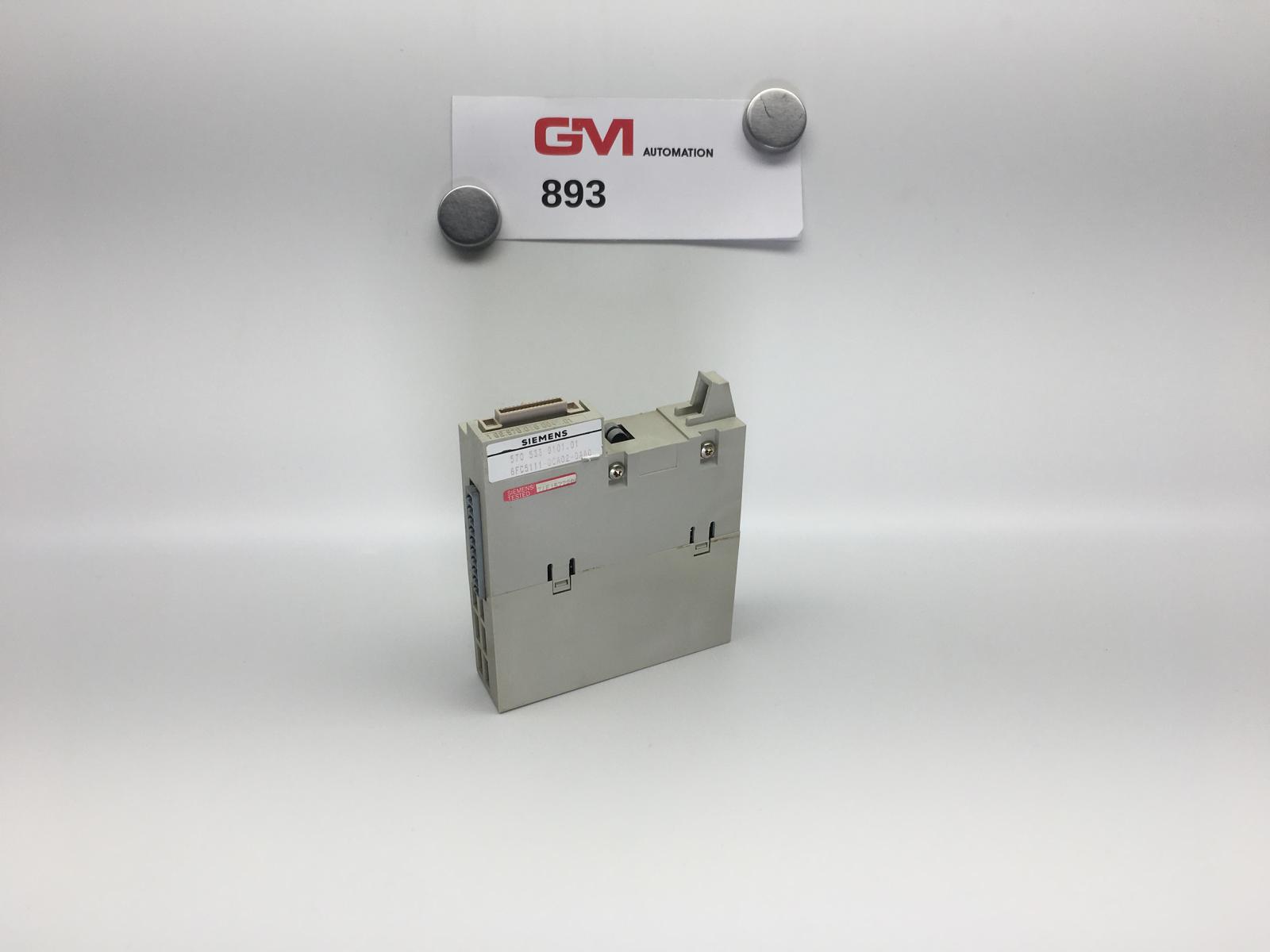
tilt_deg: -29.7
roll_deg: -1.3
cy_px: 476
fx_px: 1064
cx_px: 635
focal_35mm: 29
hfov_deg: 61.7
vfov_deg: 48.2
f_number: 2.2
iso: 25
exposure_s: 1/382
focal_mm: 4.15
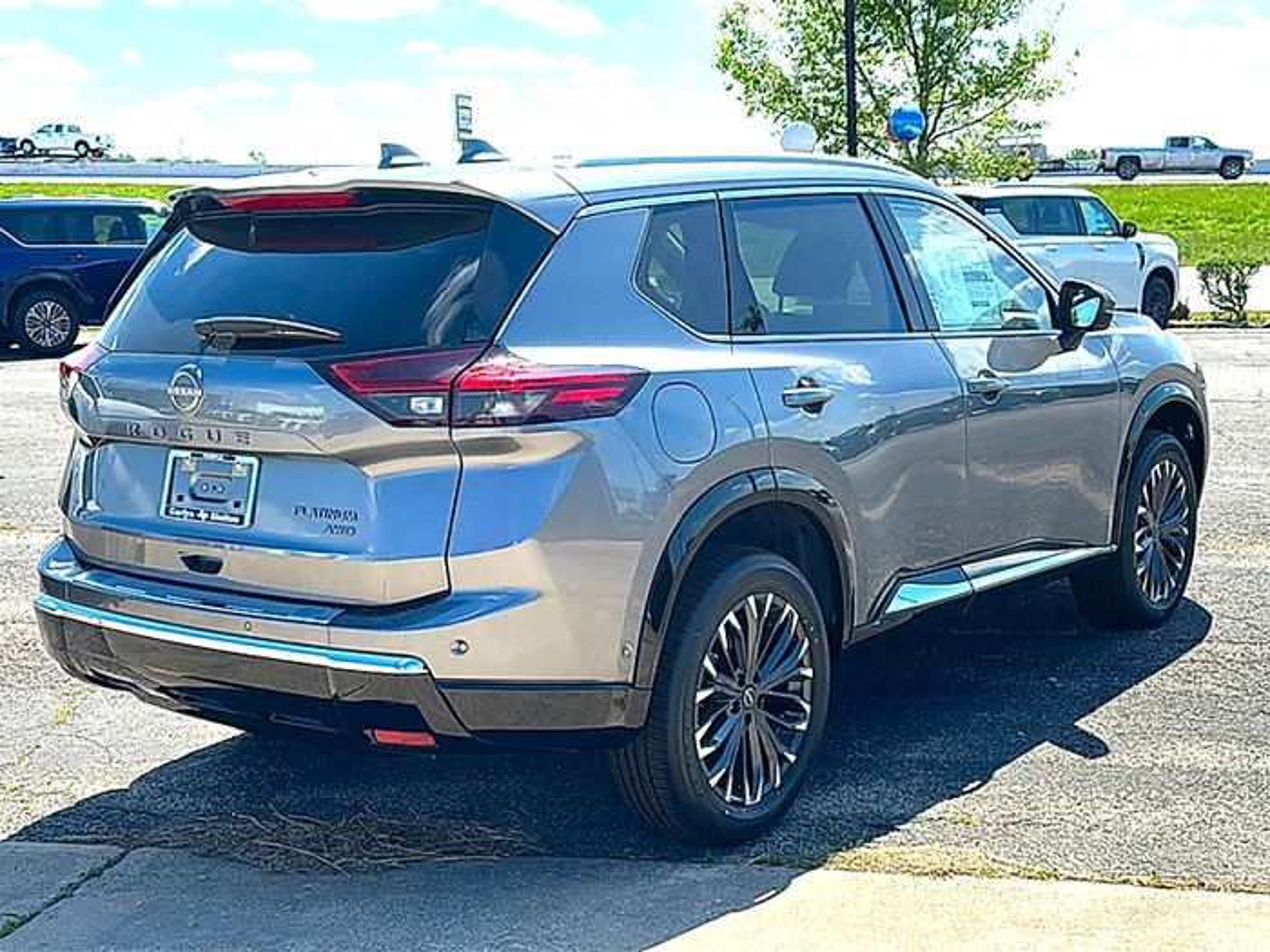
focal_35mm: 38
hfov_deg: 49.0
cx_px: 635
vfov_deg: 37.7
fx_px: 1394
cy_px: 476
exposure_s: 1/2604
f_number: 1.78
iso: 80
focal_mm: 6.86
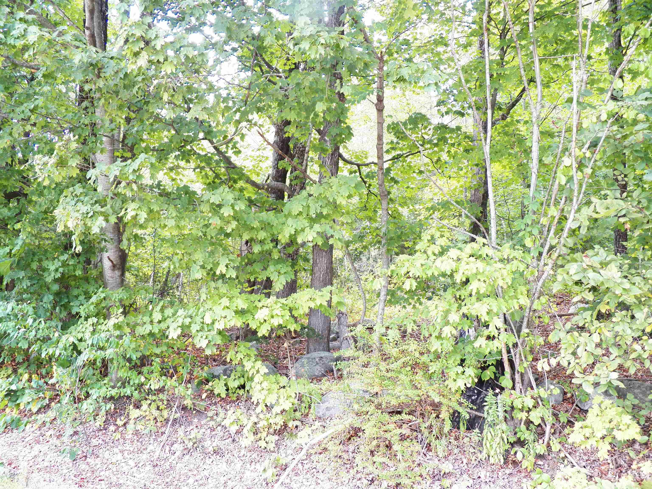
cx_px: 326
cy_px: 244
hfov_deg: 58.4
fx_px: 584
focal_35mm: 31
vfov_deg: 45.4
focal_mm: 5.5
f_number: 2.8
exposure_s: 1/60
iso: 125
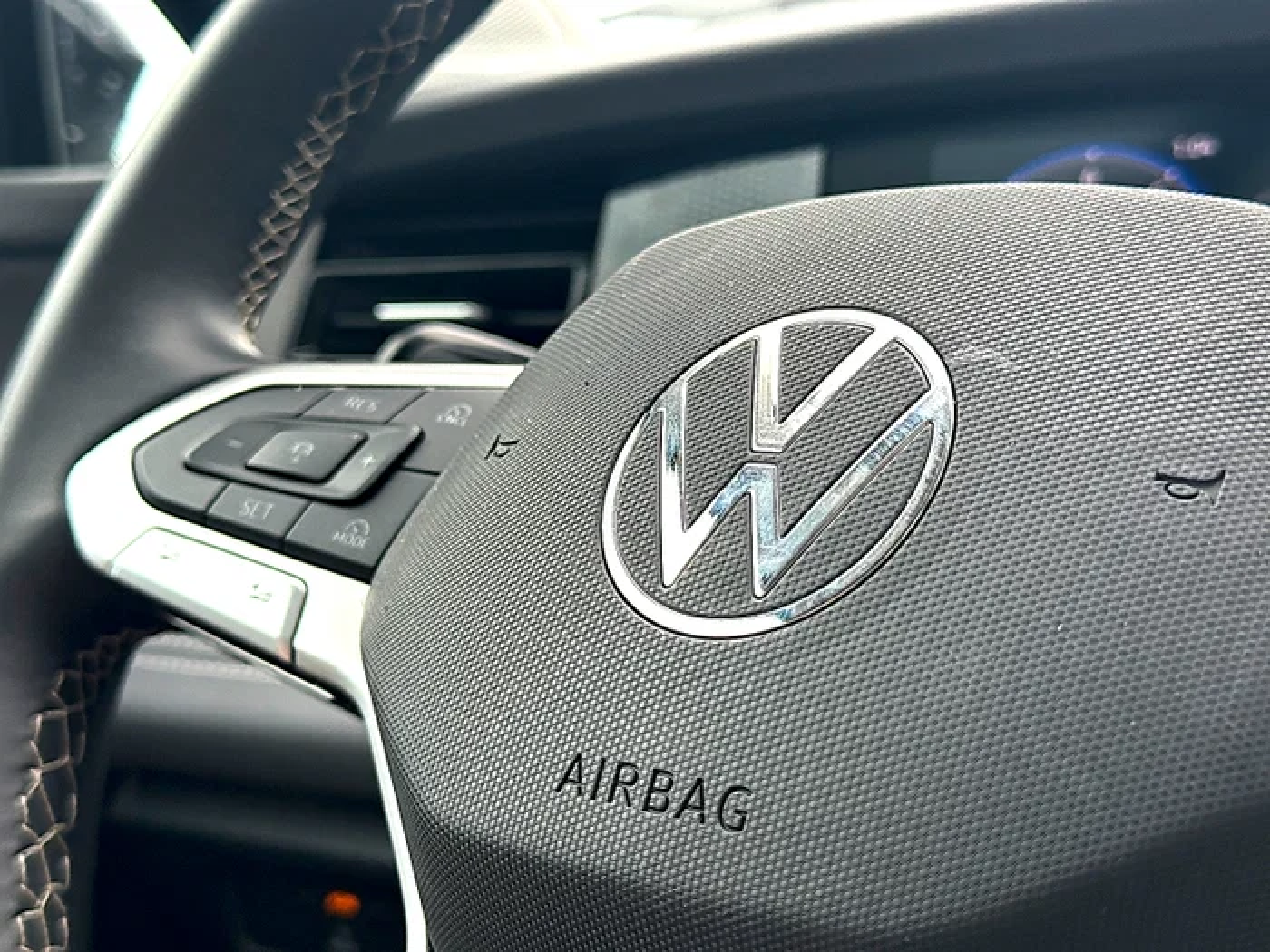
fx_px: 1761
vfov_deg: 30.3
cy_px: 476
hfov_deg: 39.7
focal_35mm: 48
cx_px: 635
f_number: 1.78
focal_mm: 6.86
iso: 64
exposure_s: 1/535
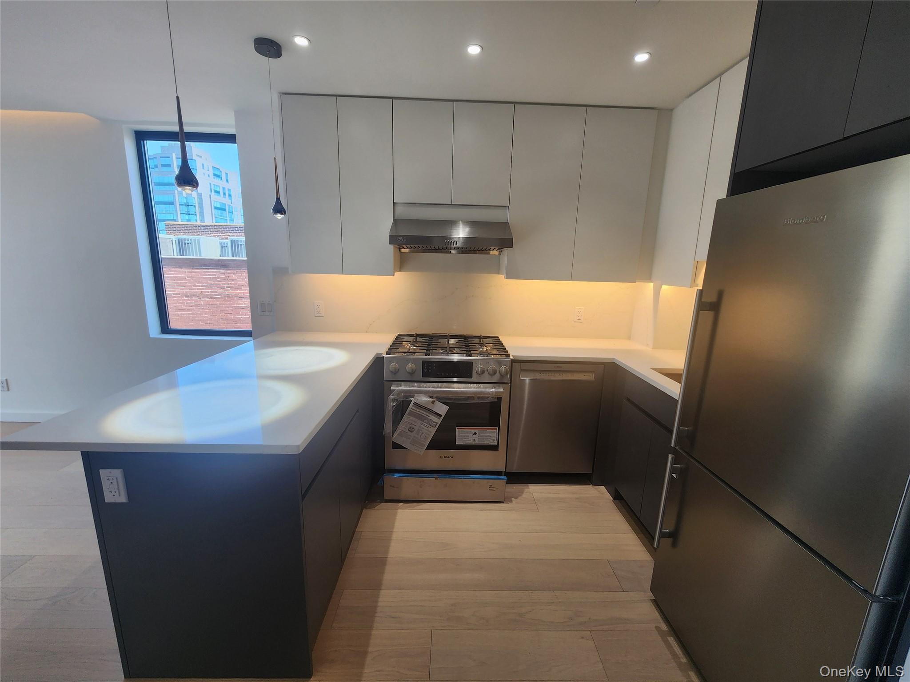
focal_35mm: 13
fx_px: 342
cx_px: 455
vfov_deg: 89.9
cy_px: 341
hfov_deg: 106.2
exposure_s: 1/120
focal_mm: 2.2
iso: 80
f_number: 2.2
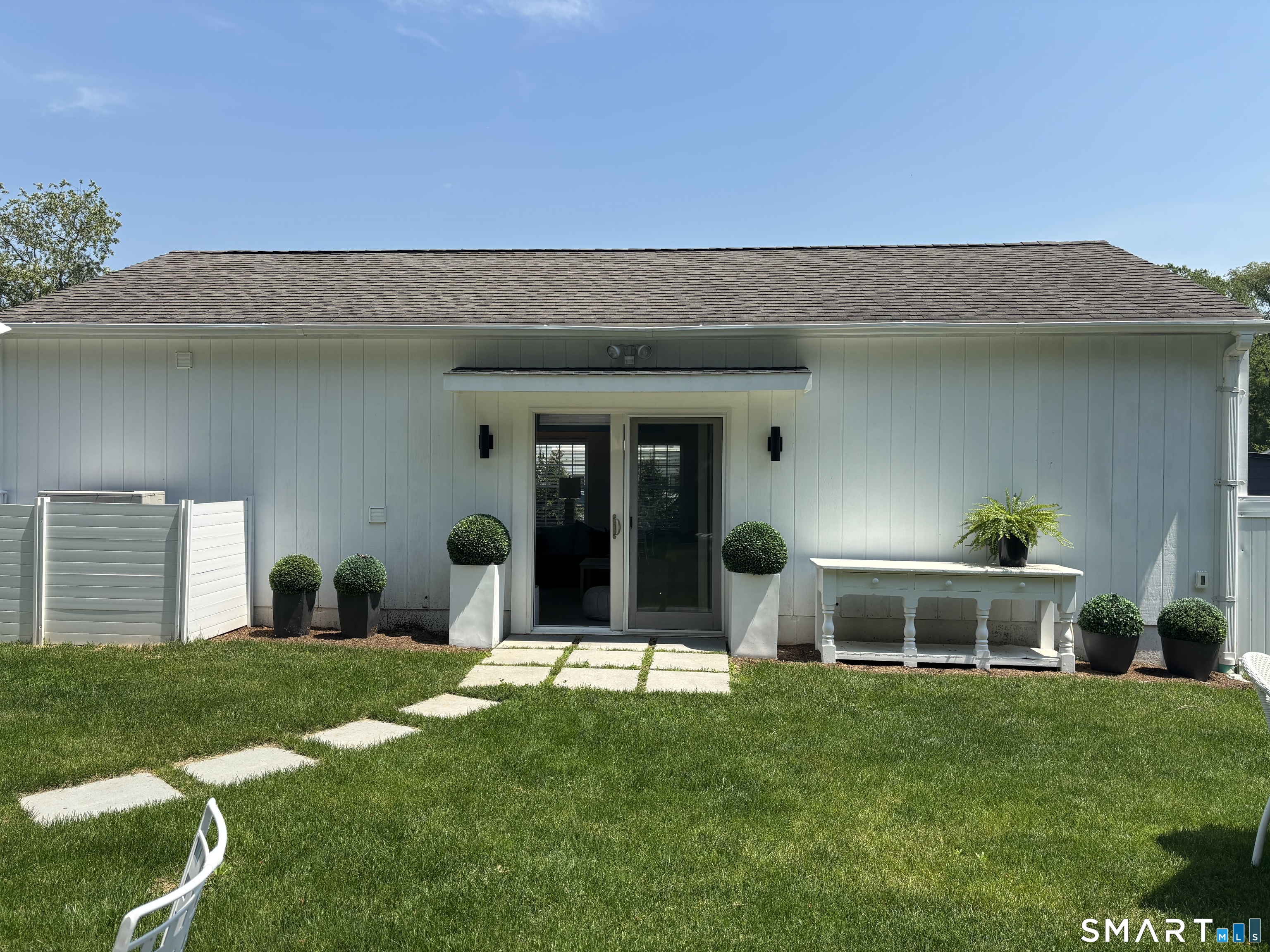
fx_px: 954
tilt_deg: -0.5
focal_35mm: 26
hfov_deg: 67.3
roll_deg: -1.0
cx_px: 635
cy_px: 476
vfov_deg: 53.1
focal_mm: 5.96
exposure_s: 1/2639
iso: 50
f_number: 1.6
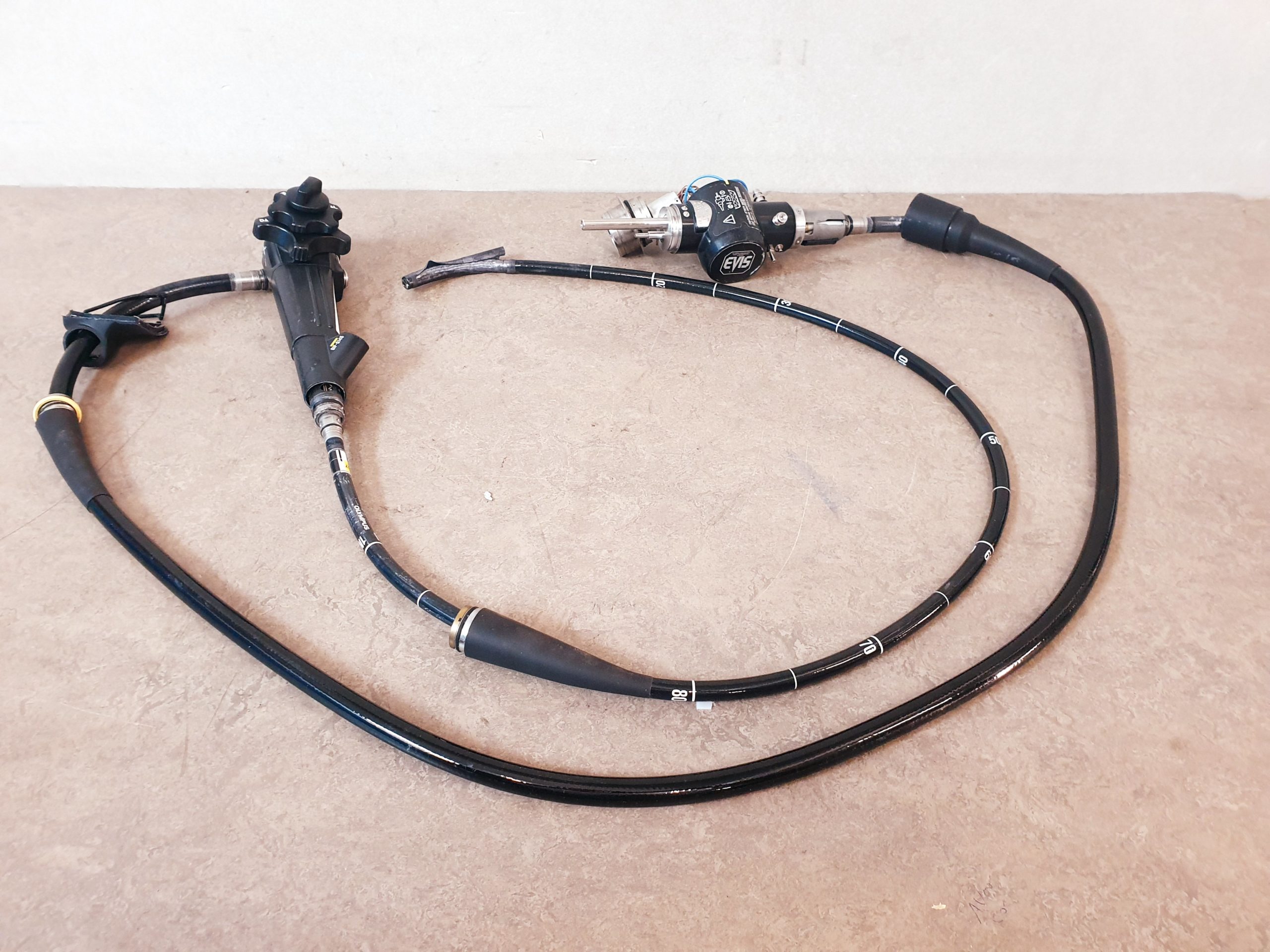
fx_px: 954
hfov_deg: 67.3
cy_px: 476
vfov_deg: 53.1
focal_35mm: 26
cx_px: 635
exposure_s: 1/25
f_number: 2.4
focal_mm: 4.3
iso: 320
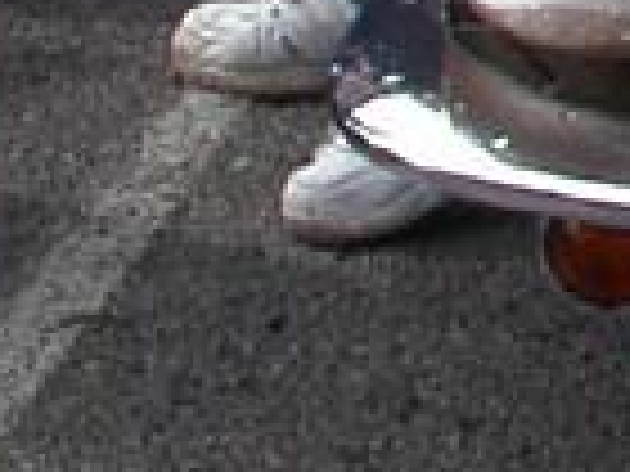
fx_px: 5041
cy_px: -715
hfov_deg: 6.6
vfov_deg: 5.2
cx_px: 1809
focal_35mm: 277
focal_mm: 7.85
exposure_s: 1/235
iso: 100
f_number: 6.7
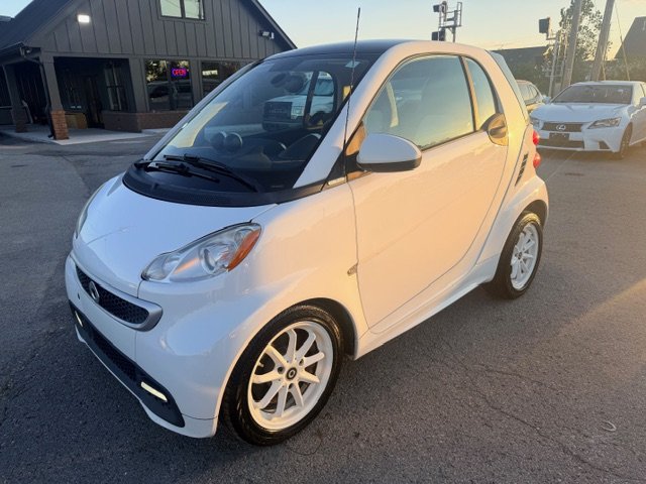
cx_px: 323
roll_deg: +0.8
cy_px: 242
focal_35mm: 24
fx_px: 448
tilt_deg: -18.4
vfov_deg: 56.8
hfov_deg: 71.6
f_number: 1.78
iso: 80
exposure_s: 1/1410
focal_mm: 6.76
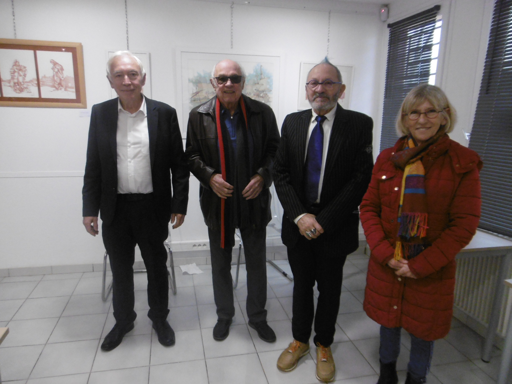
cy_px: 192
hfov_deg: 71.6
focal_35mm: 24
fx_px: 355
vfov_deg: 56.8
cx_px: 256
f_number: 3.1
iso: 400
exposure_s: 1/60
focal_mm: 4.3
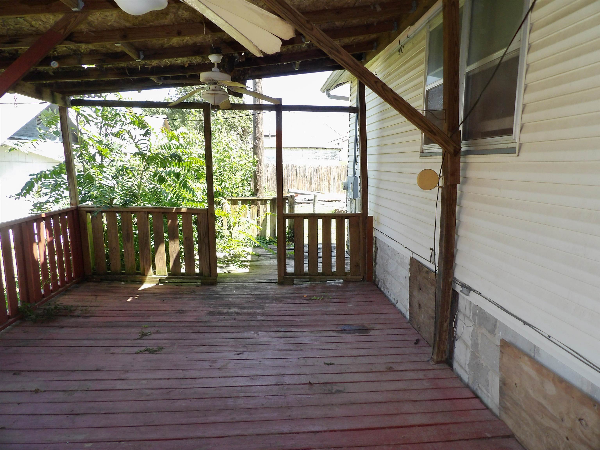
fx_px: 416
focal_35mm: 24
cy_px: 225
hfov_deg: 71.6
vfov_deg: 56.8
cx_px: 300
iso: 100
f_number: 3.2
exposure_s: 1/161
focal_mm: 4.3
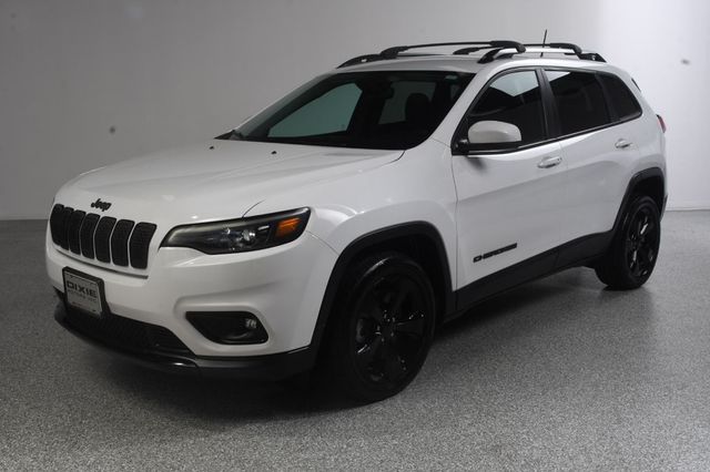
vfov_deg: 34.2
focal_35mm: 39
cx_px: 355
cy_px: 236
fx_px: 769
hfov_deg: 49.6
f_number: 14
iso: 100
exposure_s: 1/160
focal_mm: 26
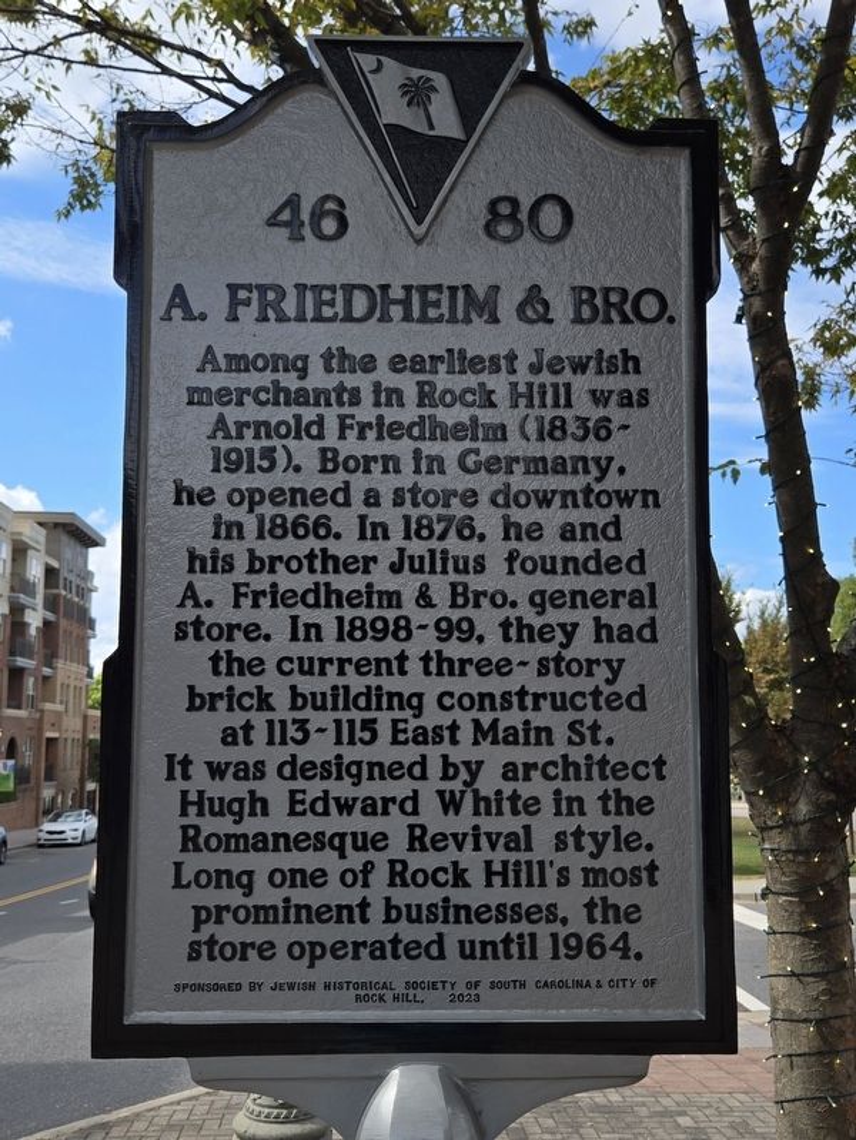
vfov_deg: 73.9
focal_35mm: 23
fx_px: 758
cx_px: 428
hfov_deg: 58.9
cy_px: 570
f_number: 1.8
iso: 25
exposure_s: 1/1429
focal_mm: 5.4
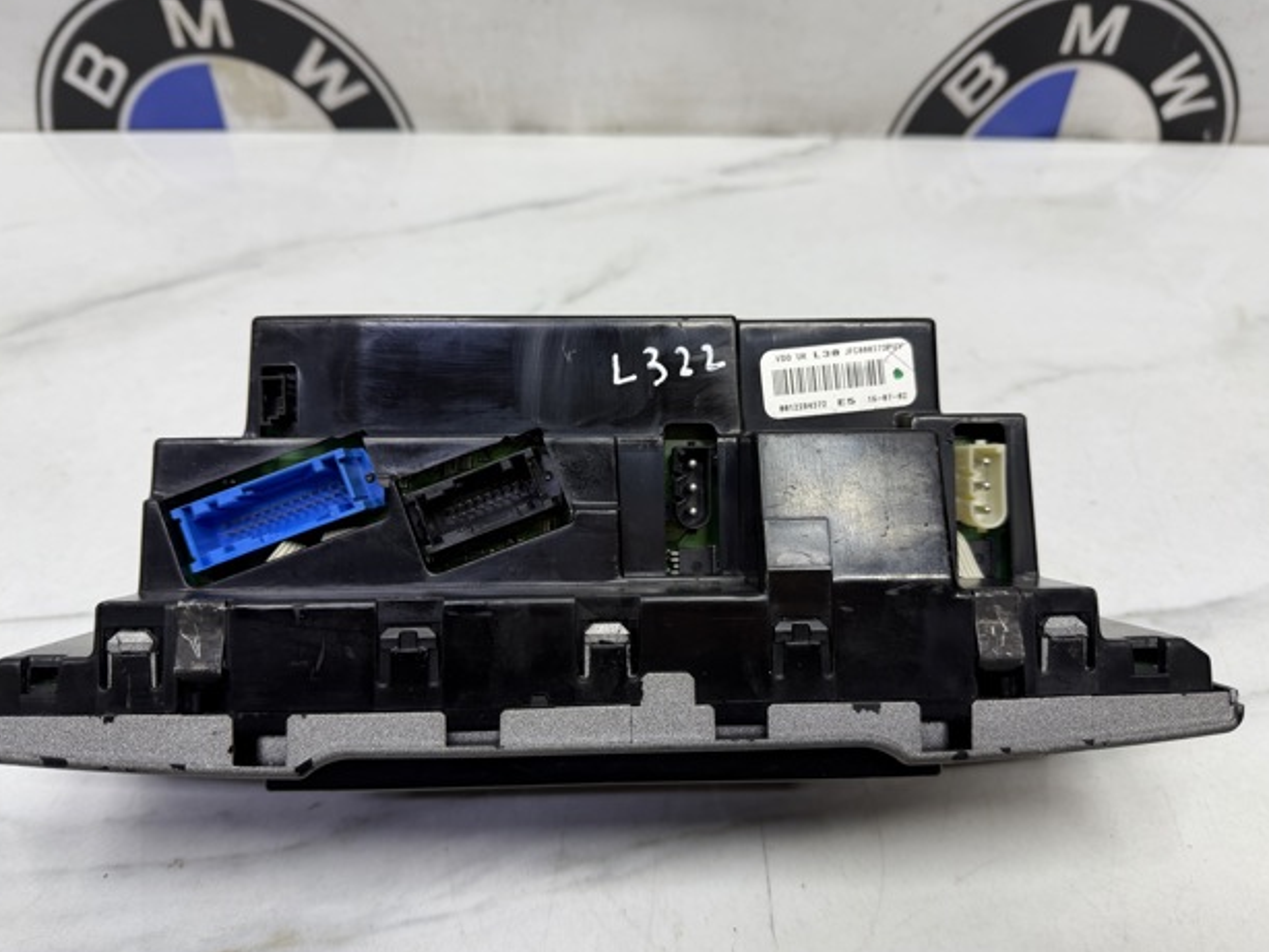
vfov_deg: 54.9
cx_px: 630
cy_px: 463
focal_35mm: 25
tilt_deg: -45.3
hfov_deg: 69.4
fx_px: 917
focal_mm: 6.76
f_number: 1.78
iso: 125
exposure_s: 1/121
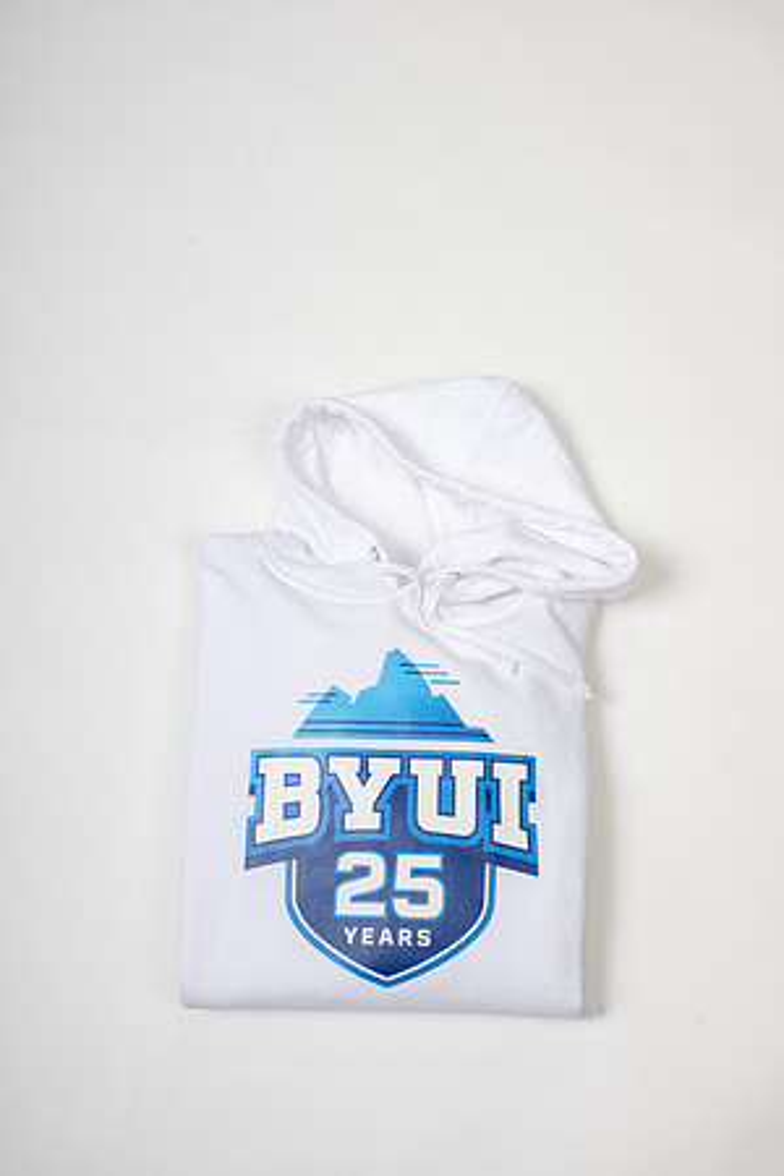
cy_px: 588
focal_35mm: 40
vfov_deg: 48.5
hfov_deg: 33.4
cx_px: 392
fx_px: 1307
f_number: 8
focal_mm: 40
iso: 100
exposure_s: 1/160
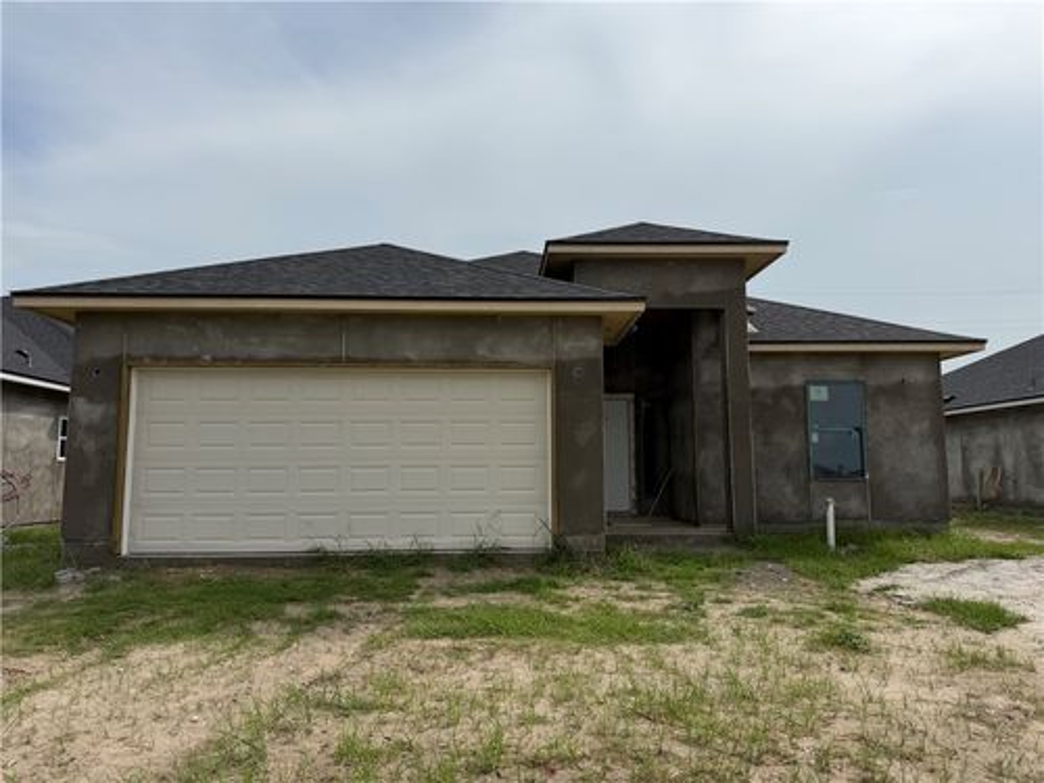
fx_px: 724
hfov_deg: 71.6
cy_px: 392
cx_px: 522
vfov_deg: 56.8
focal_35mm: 24
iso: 80
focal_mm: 6.76
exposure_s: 1/8130
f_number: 1.78
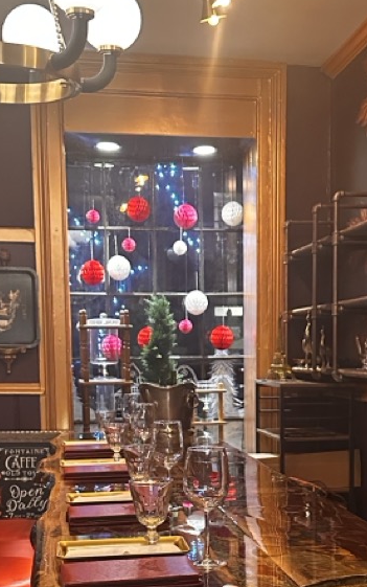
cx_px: 237
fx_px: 927
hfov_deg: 22.3
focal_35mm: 58
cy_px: 457
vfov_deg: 34.2
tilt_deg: -5.5
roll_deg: -0.1
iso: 800
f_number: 1.78
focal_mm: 6.86
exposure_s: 1/60
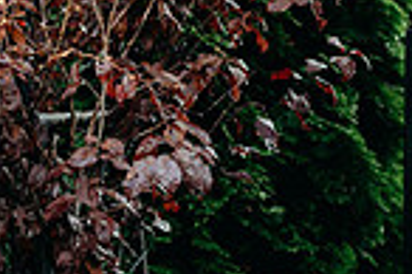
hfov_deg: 11.9
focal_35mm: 168
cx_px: 548
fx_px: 1920
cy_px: 331
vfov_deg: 8.1
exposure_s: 1/320
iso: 320
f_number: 2.2
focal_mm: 35
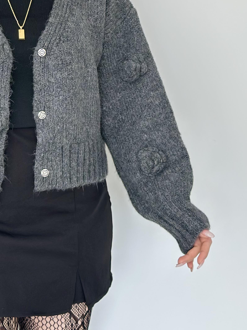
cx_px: 44
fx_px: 866
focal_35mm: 91
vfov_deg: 21.1
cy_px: 38
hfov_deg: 16.1
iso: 64
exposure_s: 1/100
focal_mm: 6.86
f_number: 1.78
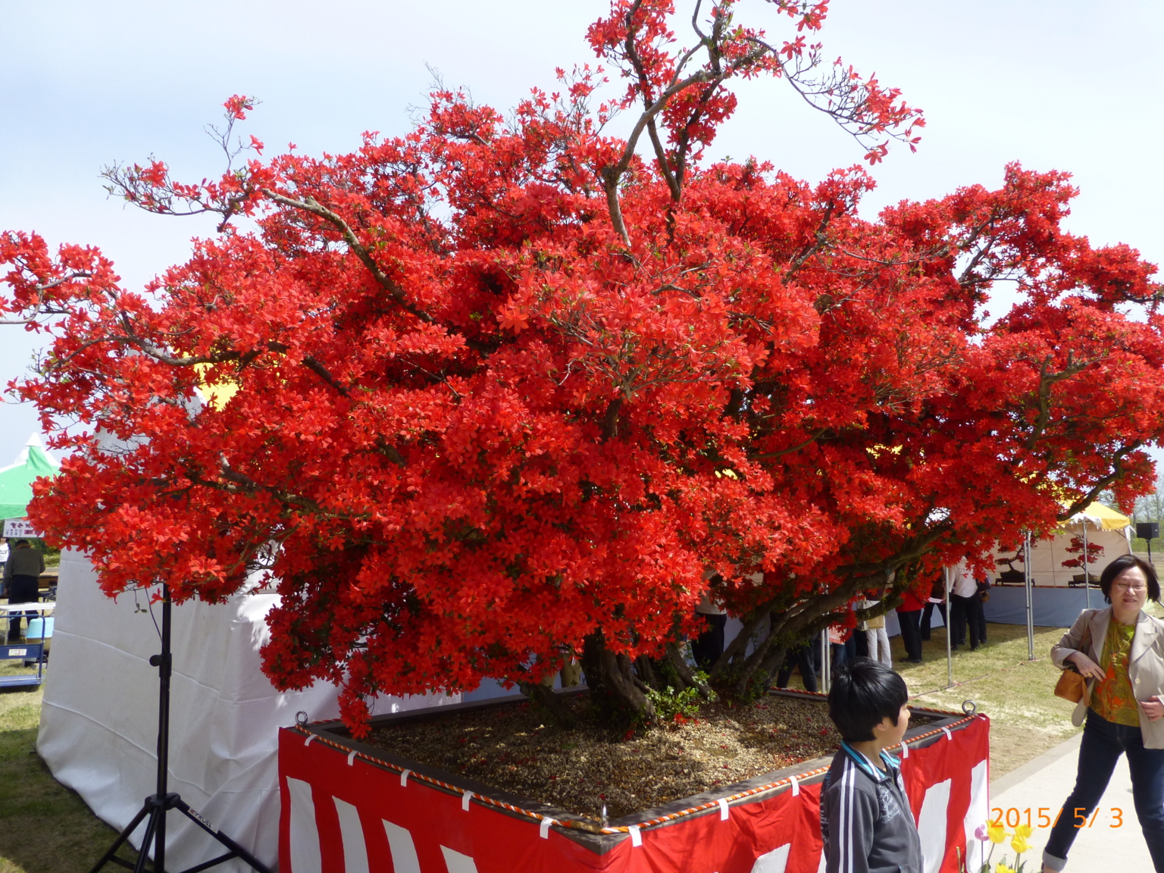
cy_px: 454
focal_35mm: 25
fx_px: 841
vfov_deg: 54.9
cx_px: 594
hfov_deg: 69.4
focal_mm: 4.3
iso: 100
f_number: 4
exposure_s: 1/800
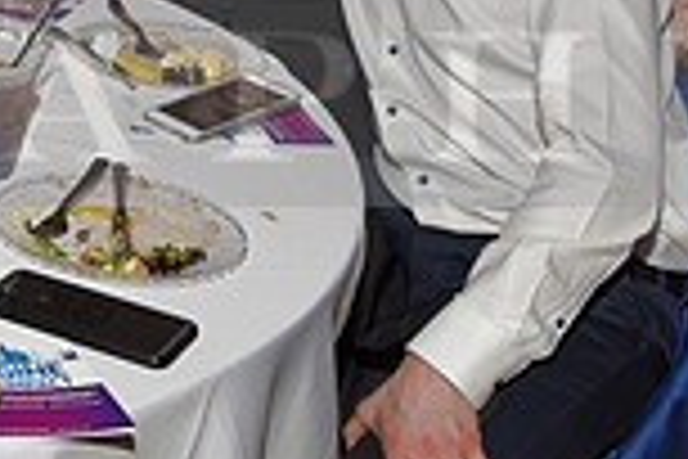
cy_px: -83
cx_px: -360
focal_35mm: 91
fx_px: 1739
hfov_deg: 19.4
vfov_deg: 14.6
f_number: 5
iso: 200
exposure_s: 1/60
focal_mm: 24
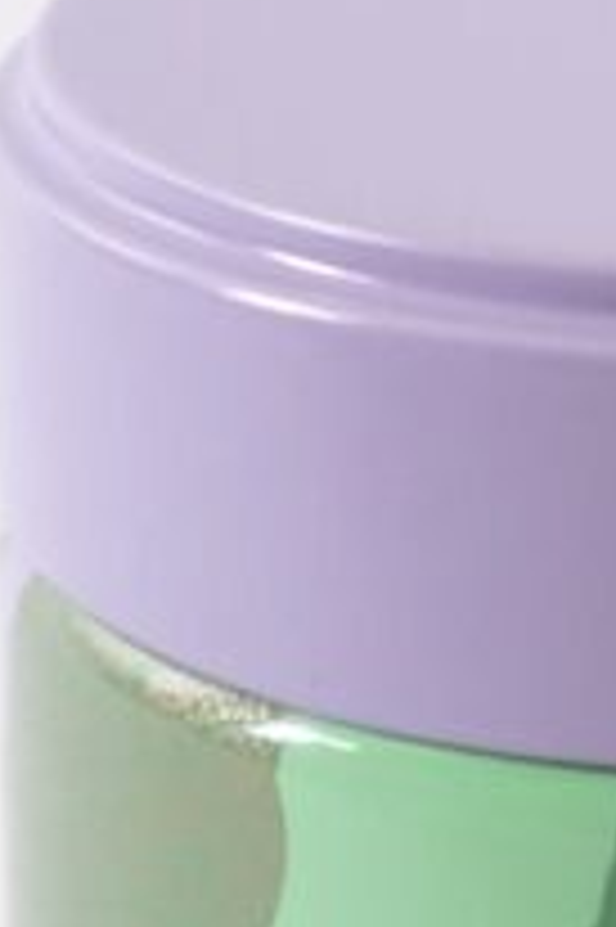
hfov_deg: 4.1
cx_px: 946
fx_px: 8561
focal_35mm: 333
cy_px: 648
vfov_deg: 6.2
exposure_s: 1/125
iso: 5000
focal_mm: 44.5
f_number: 5.6
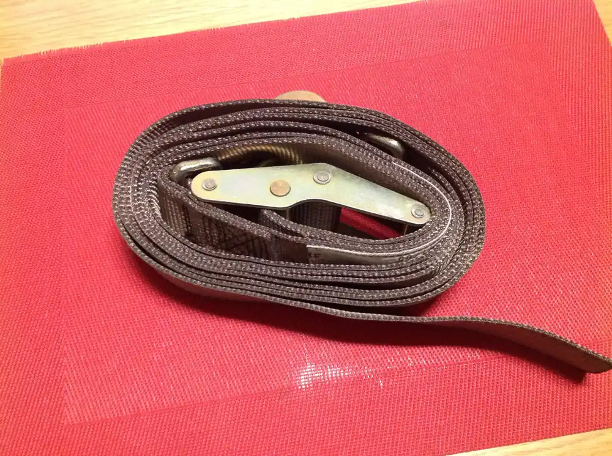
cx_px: 306
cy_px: 228
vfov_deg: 40.6
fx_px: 618
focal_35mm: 35
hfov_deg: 52.7
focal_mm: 4.28
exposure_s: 1/15
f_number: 2.4
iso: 400
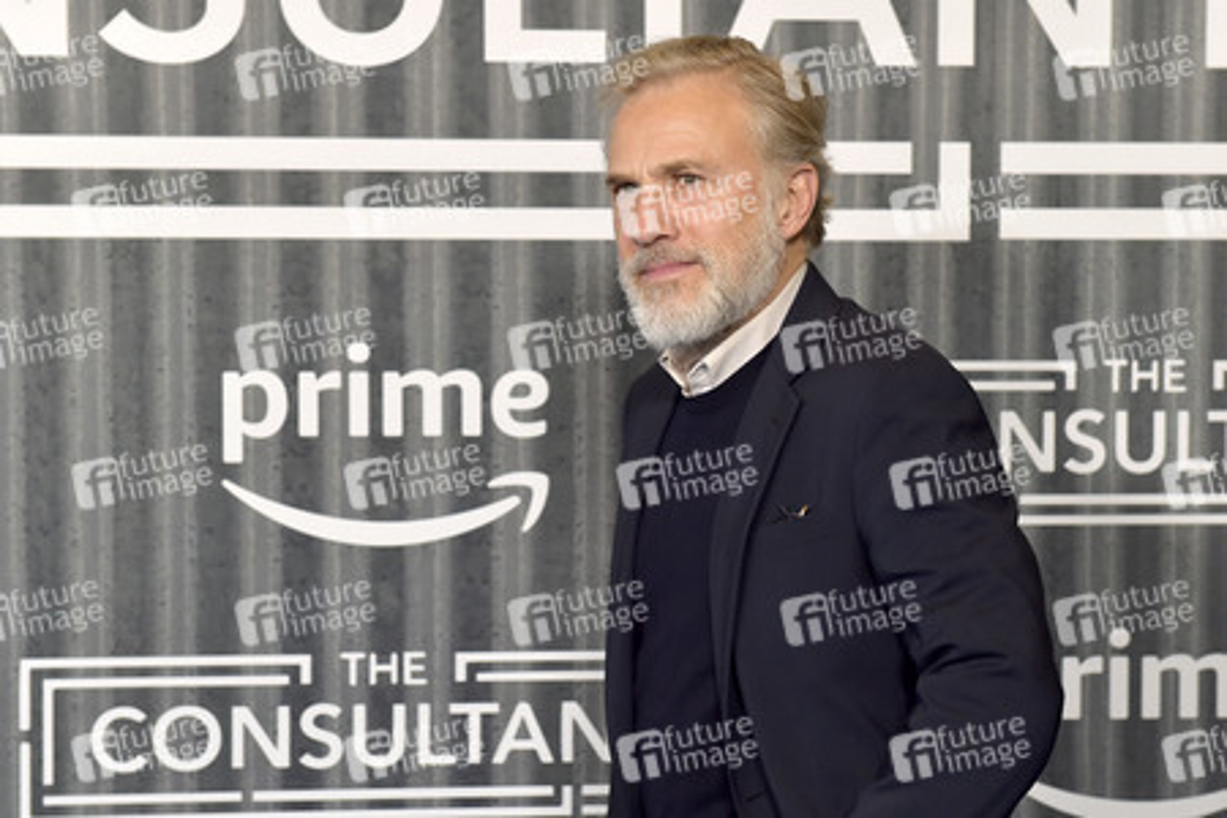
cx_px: 614
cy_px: 409
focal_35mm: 70
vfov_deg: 19.5
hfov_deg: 28.8
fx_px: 2386
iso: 2500
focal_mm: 70
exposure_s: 1/250
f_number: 6.3
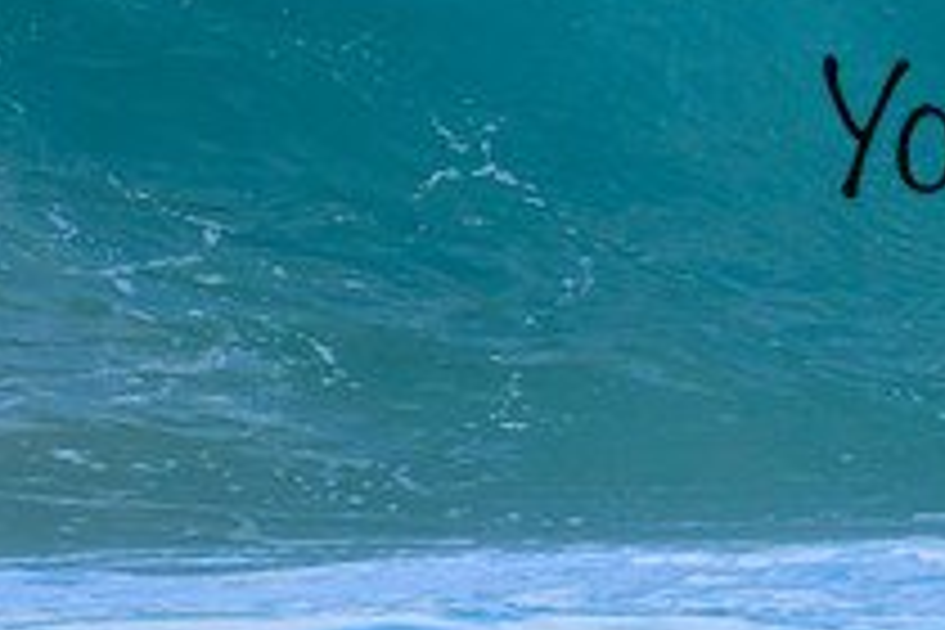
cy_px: 302
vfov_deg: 0.5
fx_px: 79164
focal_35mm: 3016
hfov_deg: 0.7
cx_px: 1514
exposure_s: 1/2000
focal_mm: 800
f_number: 11
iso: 1250
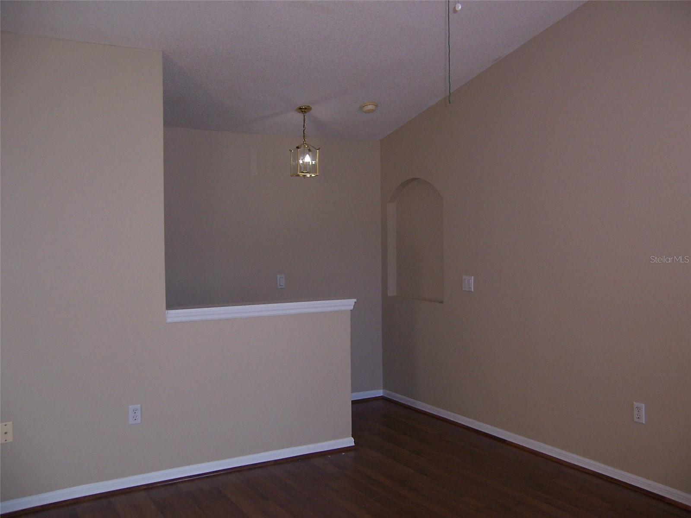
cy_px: 259
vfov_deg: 42.9
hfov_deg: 55.4
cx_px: 346
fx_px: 659
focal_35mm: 33
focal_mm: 5.5
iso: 140
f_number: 2.8
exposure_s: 1/60
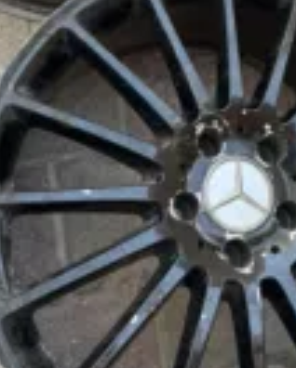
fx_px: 776
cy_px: -59
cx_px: 237
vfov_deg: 24.5
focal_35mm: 71
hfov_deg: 21.3
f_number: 1.78
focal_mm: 6.76
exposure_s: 1/60
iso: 500
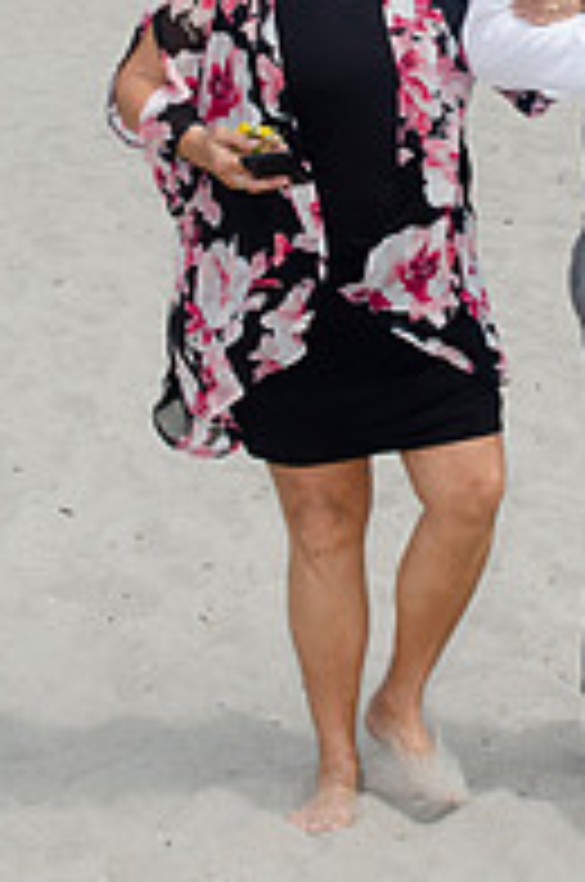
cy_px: 58
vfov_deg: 15.5
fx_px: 3204
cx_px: 540
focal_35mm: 131
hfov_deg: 10.4
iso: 100
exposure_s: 1/250
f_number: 11
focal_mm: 38
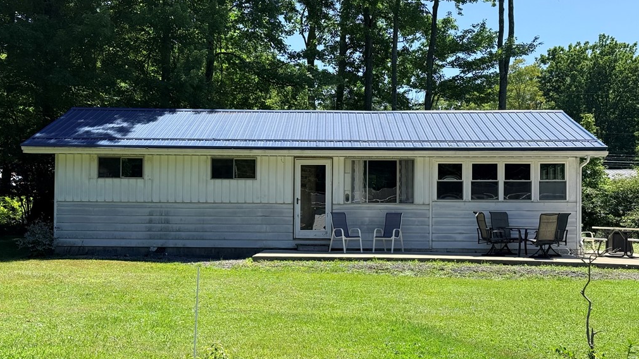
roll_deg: -0.4
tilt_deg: +1.9
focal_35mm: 53
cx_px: 317
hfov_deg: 39.2
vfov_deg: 22.6
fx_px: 898
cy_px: 197
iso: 100
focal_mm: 6.76
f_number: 1.78
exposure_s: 1/3891
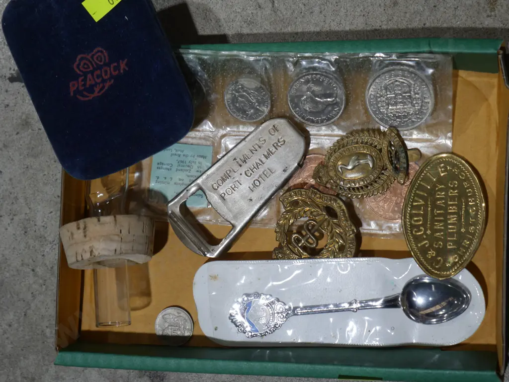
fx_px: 1089
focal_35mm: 74
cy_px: 191
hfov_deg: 26.3
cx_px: 254
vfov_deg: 19.9
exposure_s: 1/80
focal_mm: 37
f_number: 5.5
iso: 400
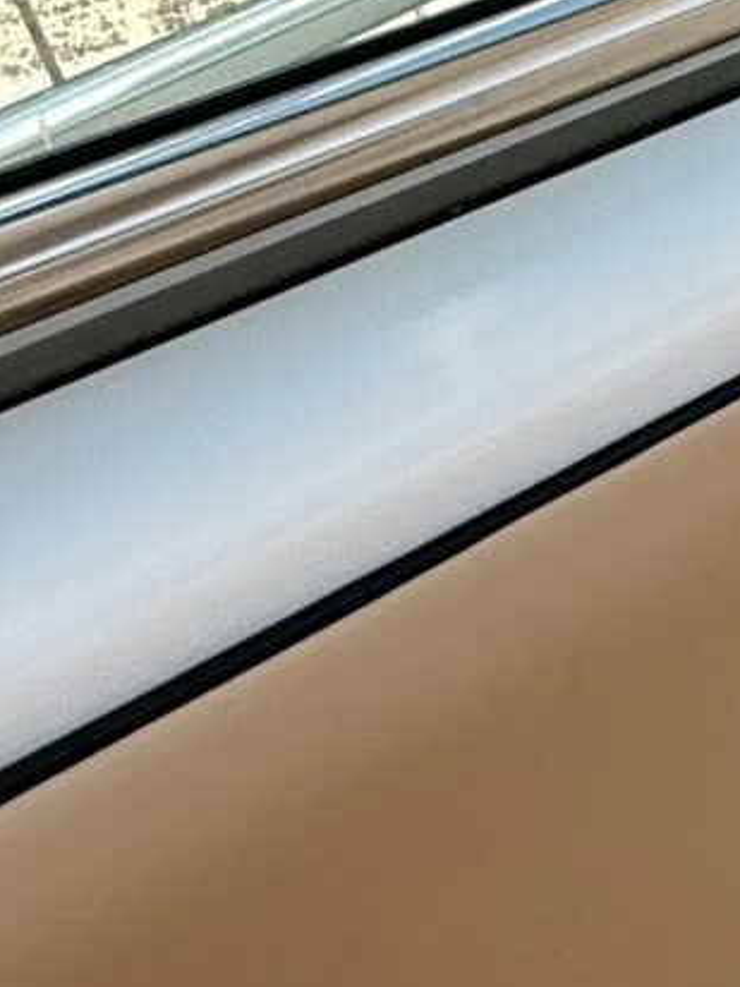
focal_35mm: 87
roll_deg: -0.7
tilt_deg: -29.6
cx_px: 1990
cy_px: 580
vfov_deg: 22.5
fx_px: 2480
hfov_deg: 12.0
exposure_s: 1/955
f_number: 2.2
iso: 64
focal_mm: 2.22
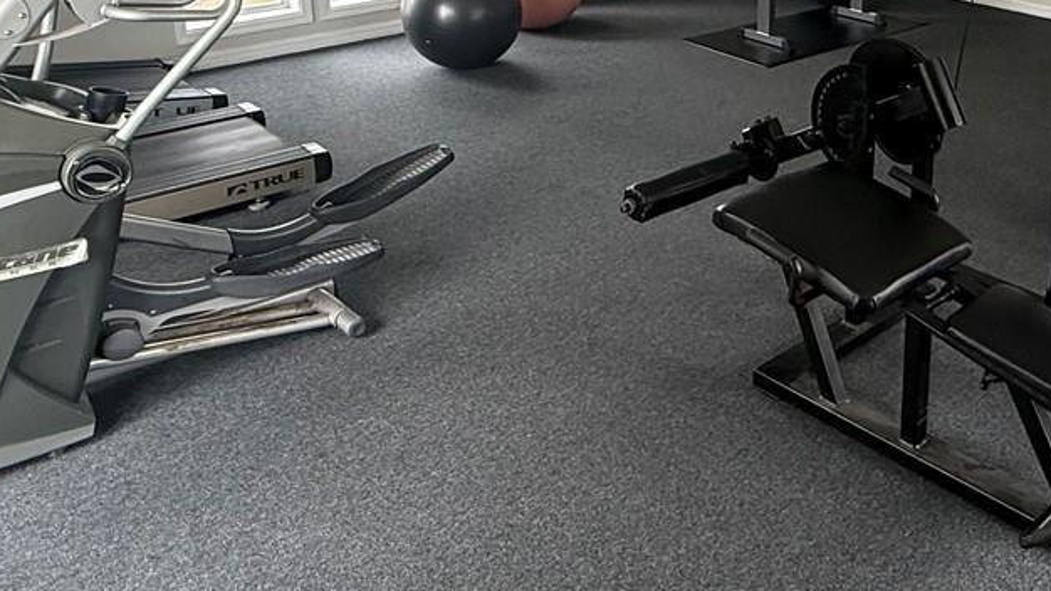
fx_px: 1087
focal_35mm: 39
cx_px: 818
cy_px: 27
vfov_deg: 28.8
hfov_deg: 49.1
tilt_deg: -13.4
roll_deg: -1.0
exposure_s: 1/99
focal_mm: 2.22
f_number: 2.2
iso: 160
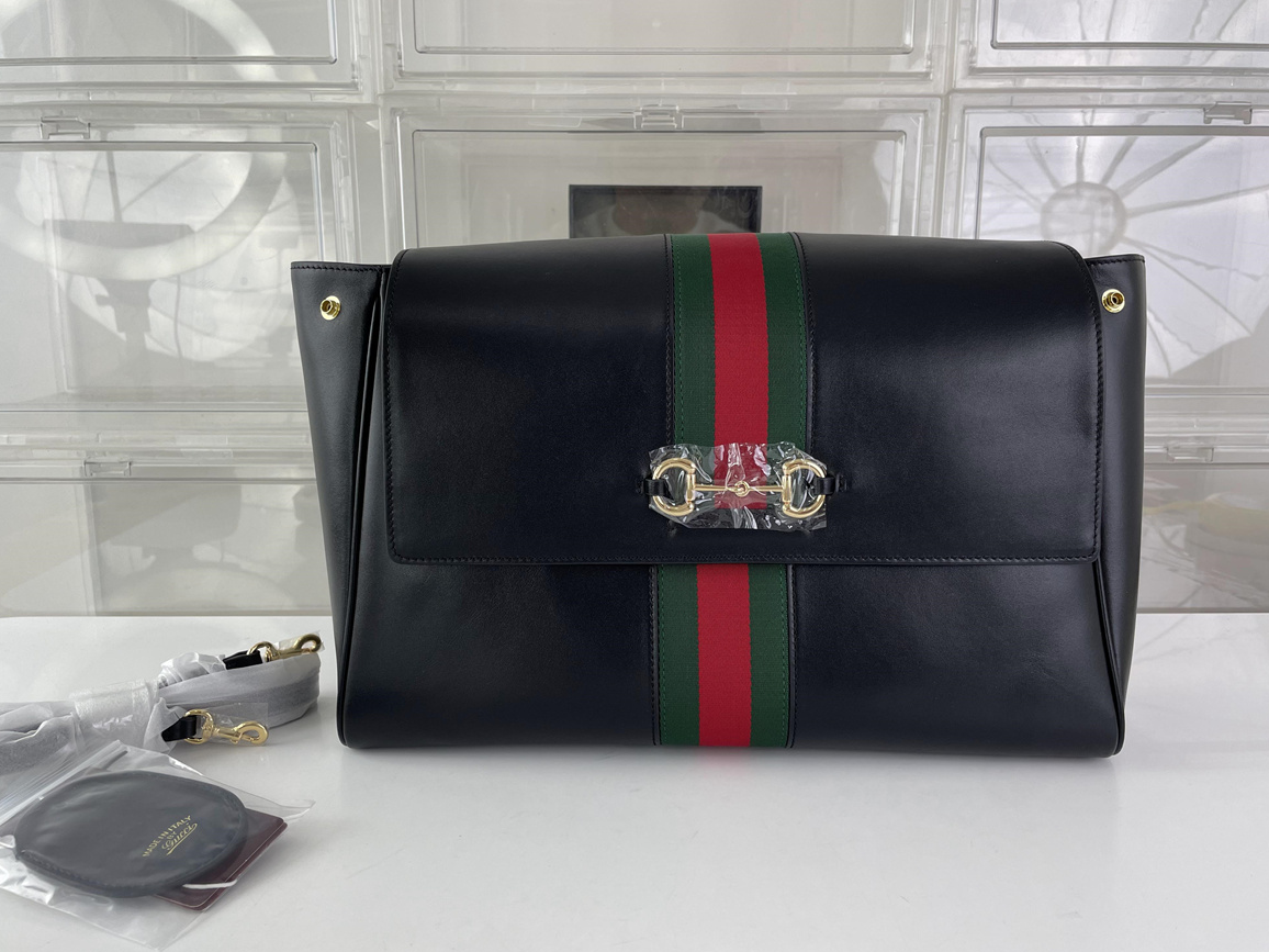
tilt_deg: -11.1
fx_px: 990
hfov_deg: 65.3
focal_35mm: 27
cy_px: 485
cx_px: 625
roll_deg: +0.2
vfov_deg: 51.4
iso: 32
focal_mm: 4.2
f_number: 1.6
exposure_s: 1/195
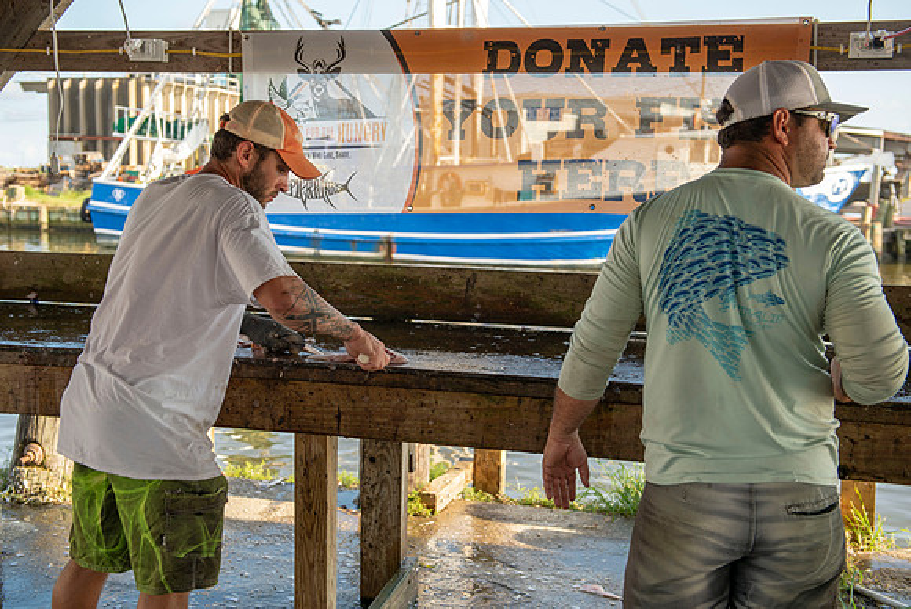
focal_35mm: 45
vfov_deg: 30.3
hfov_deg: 44.0
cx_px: 436
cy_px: 308
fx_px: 1127
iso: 50
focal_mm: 42
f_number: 4.5
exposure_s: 1/200
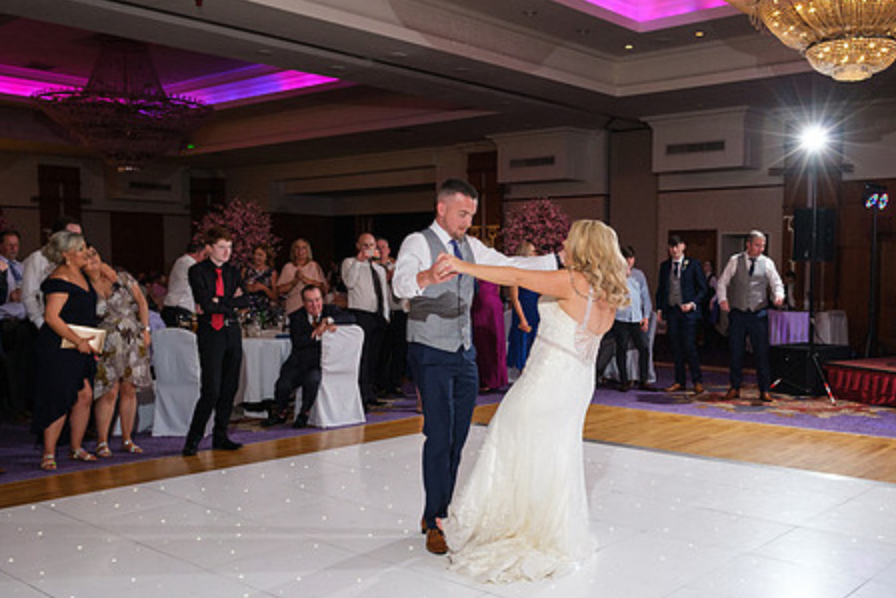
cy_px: 351
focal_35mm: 35
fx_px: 871
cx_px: 551
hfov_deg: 53.9
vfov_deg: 37.8
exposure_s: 1/160
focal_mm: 16
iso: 640
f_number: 3.2
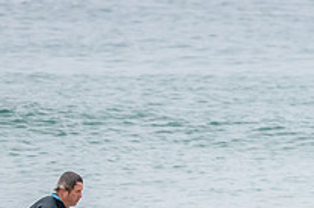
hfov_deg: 1.2
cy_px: 267
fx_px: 14927
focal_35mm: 1714
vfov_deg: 0.8
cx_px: 92
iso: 1250
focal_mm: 500
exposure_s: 1/1000
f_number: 5.6
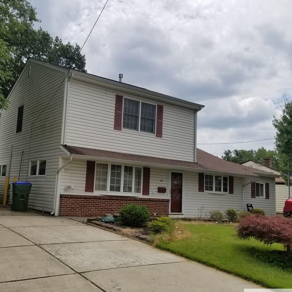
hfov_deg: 48.1
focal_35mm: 34
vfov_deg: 48.4
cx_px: 114
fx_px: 324
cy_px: 153
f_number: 1.7
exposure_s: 1/4080
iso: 50
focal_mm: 4.25
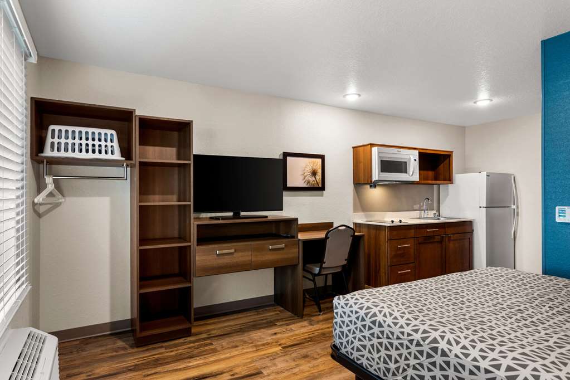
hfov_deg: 81.2
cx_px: 285
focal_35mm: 21
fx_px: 332
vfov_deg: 59.5
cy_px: 190
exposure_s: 1/3
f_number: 6.3
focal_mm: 14
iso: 320
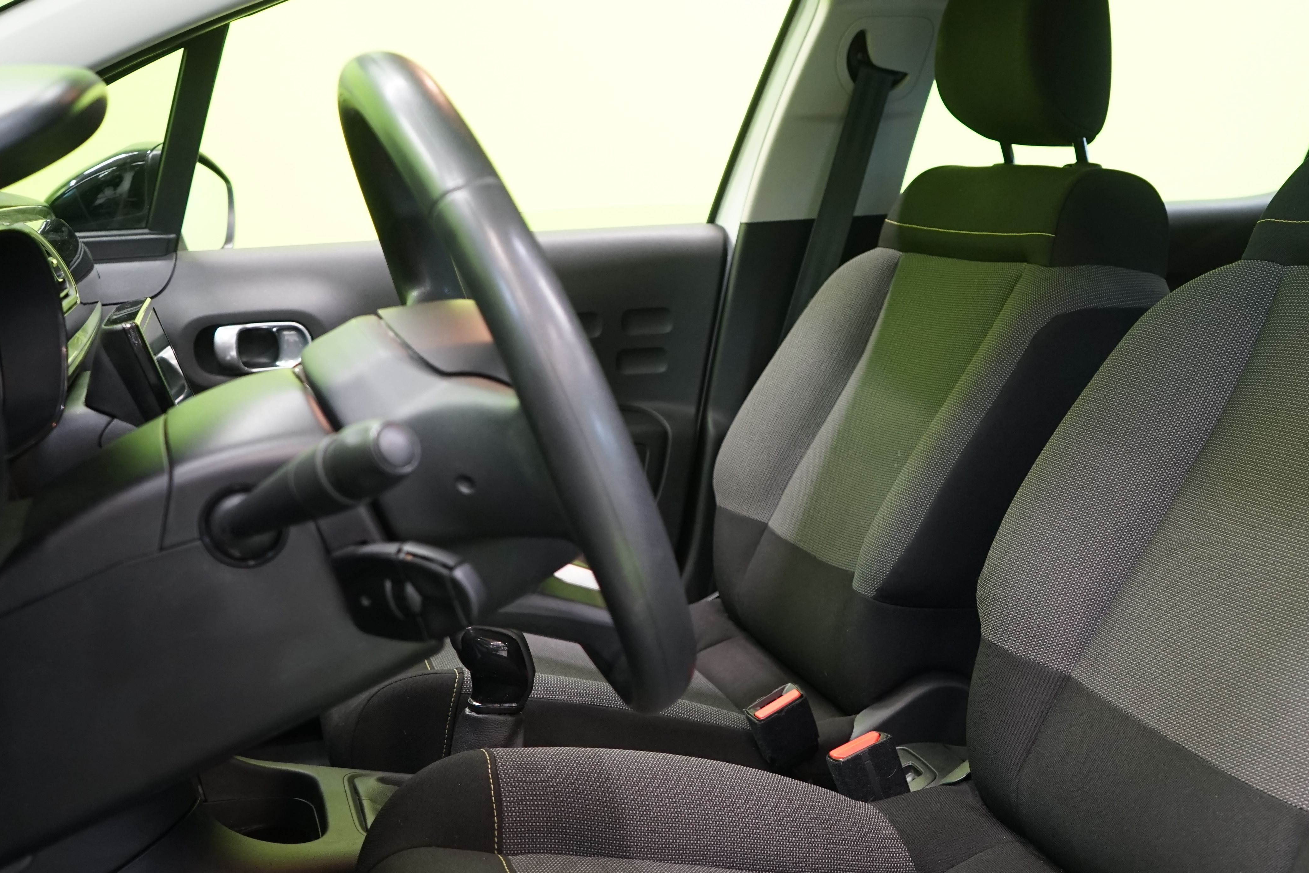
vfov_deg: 31.7
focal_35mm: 42
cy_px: 567
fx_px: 1527
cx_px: 814
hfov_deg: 46.0
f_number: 4.5
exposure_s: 1/15
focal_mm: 29
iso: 1250
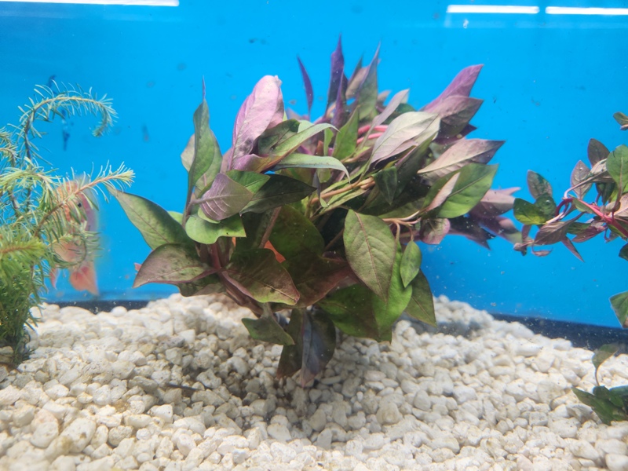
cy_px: 236
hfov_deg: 73.9
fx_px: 417
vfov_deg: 58.9
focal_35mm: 23
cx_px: 314
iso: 64
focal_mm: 5.4
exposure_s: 1/120
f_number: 1.8
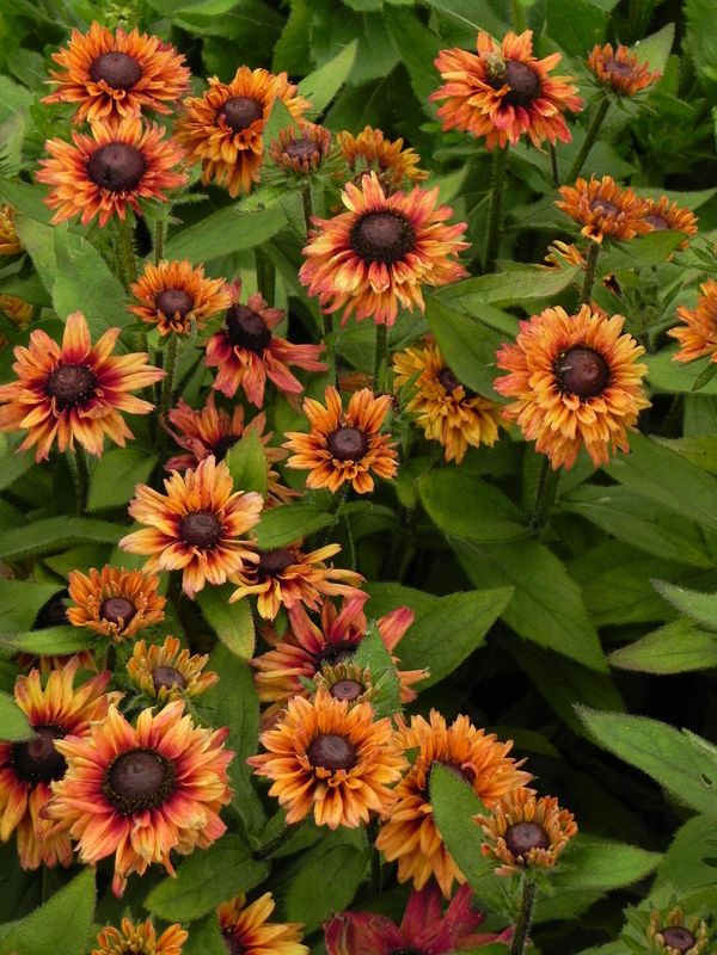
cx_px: 358
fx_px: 2900
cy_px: 478
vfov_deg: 18.7
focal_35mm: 105
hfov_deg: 14.1
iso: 160
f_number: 4.5
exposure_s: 1/400
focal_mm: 18.8
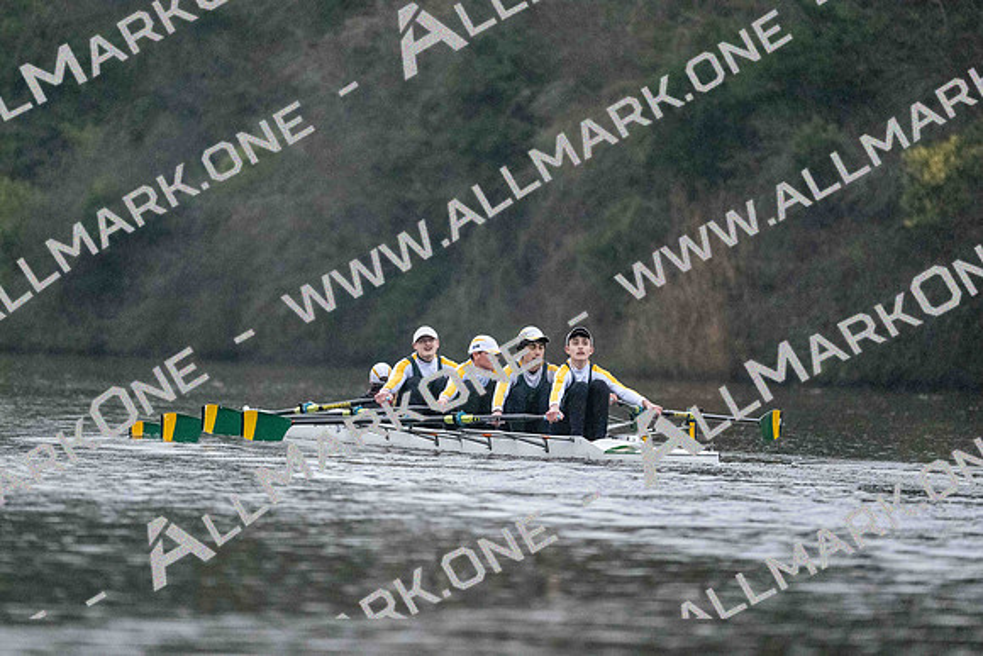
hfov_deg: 5.2
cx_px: 492
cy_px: 328
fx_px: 10924
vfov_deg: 3.4
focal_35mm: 400
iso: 10000
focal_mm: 400
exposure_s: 1/1600
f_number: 4.5
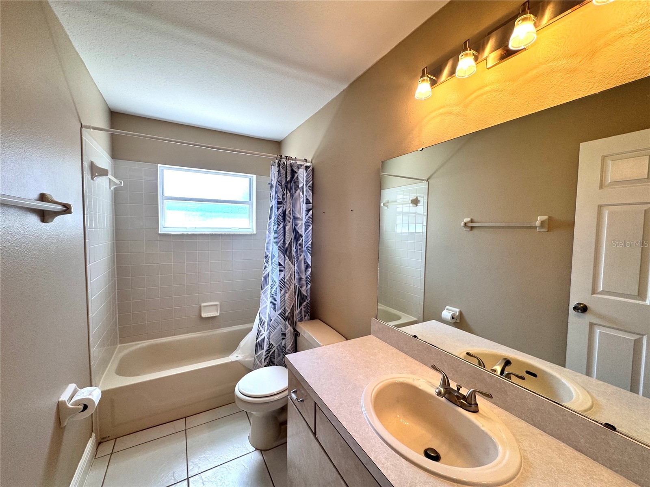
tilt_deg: -3.1
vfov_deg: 85.7
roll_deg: -0.7
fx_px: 263
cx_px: 325
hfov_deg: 102.1
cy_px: 244
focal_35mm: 14
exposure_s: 1/120
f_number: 2.2
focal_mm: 2.22
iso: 100
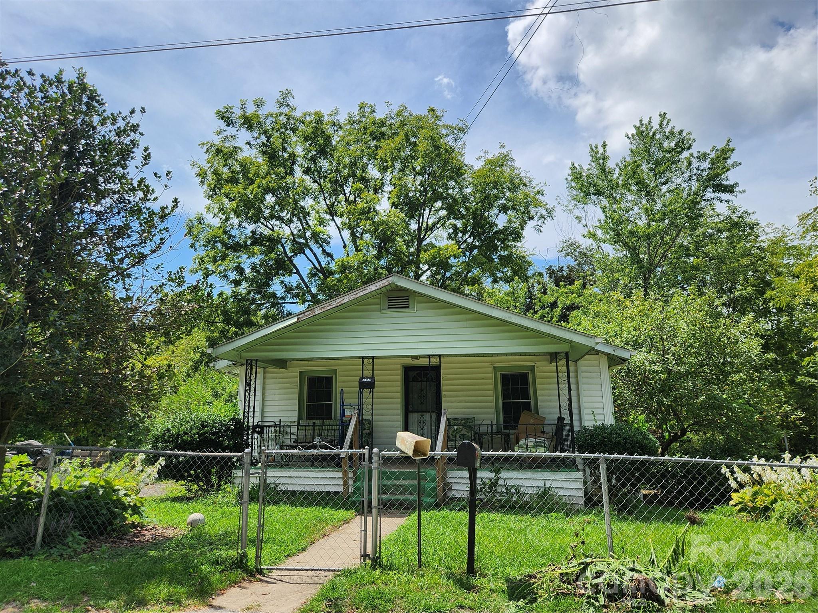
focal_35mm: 23
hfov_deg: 73.9
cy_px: 306
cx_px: 409
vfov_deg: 58.9
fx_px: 544
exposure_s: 1/1728
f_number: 1.8
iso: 20
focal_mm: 5.4
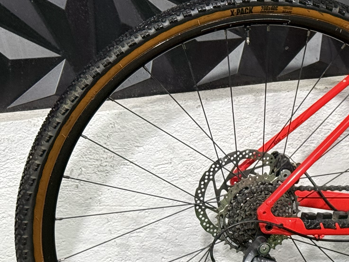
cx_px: 472
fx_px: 1331
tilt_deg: -15.6
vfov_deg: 11.2
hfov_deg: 14.2
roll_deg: -1.0
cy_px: 53
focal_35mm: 132
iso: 160
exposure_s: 1/60
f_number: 1.78
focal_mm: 6.76
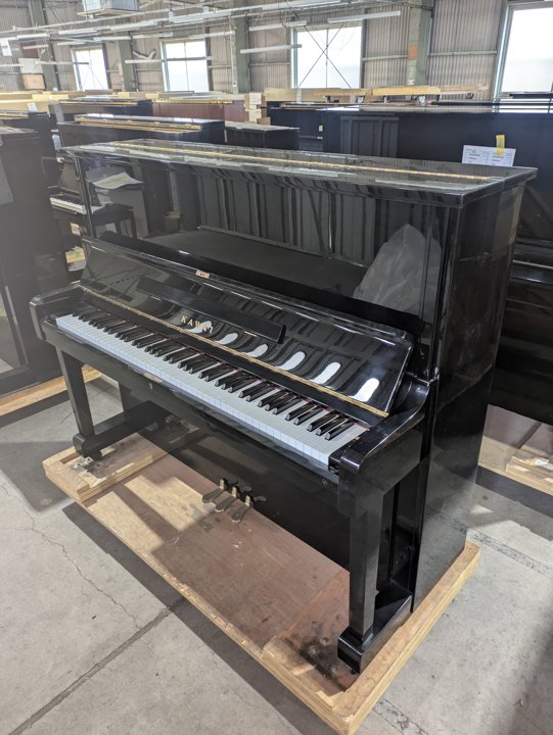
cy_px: 368
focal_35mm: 25
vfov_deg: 69.4
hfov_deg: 54.9
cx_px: 276
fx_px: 532
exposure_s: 1/33.3
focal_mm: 5.43
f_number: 1.89
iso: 186
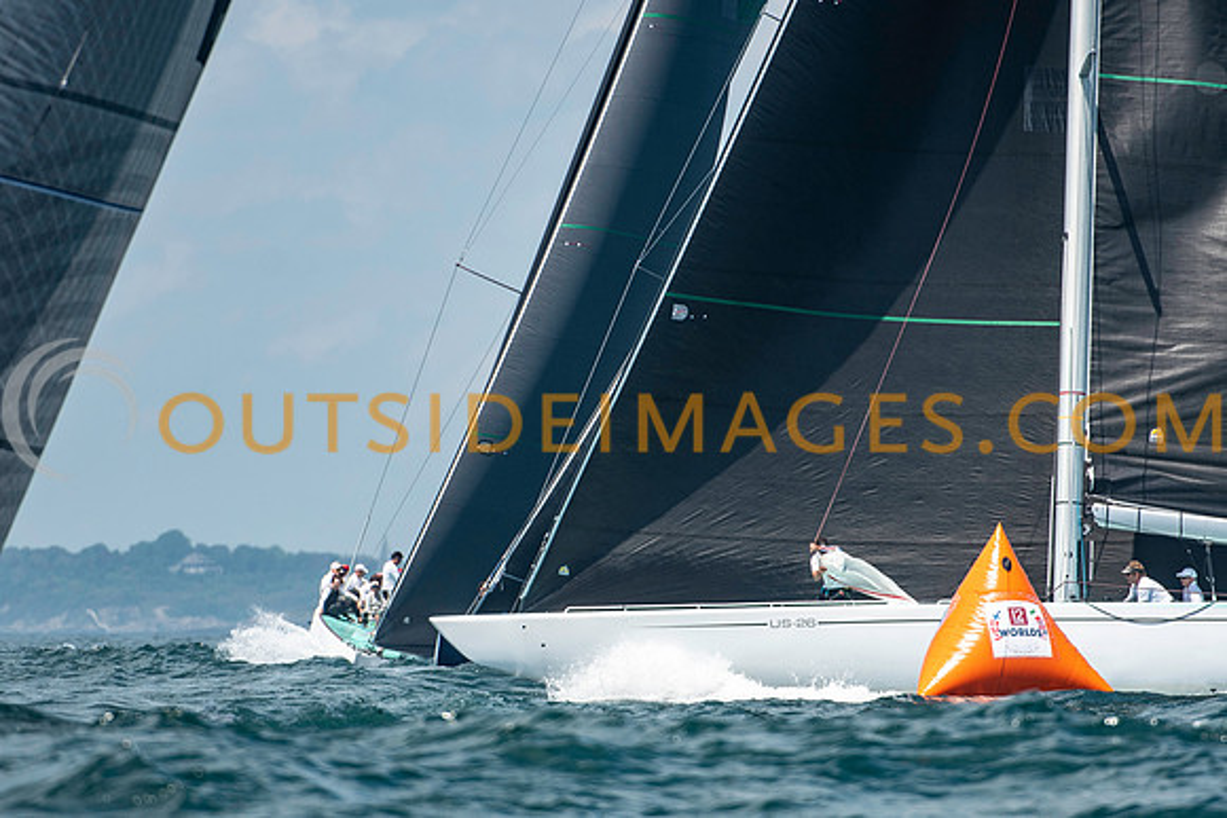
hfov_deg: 3.2
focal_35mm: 645
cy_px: 409
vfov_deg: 2.1
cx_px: 614
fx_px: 22001
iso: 400
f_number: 5.6
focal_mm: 400
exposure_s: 1/2000
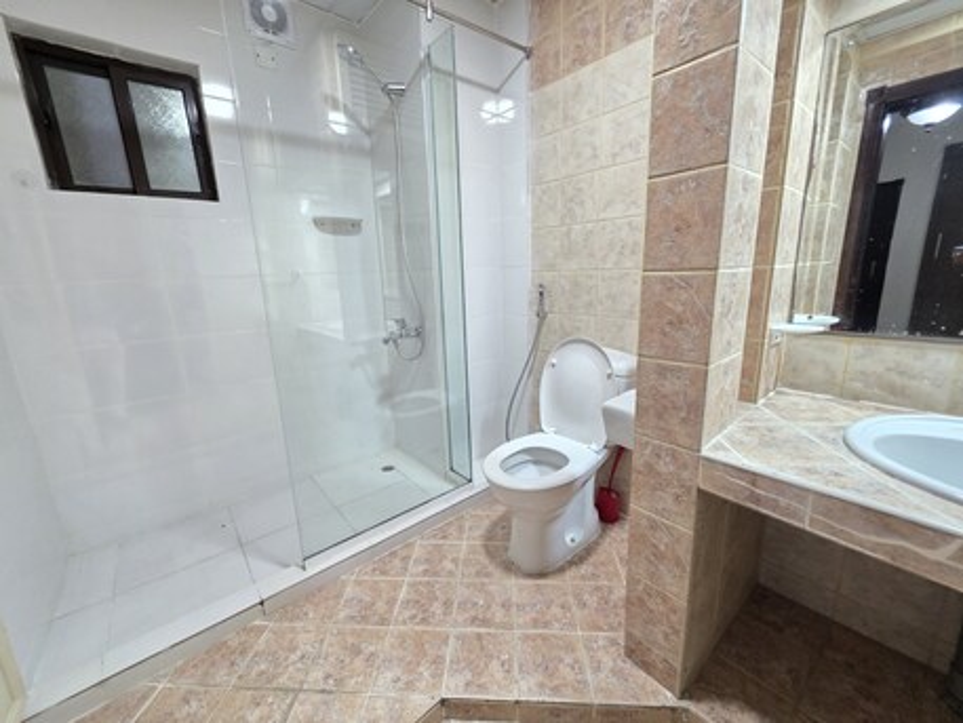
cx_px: 482
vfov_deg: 89.9
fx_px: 362
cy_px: 362
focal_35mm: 13
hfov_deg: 106.2
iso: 400
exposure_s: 1/50
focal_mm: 2.2
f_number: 1.9
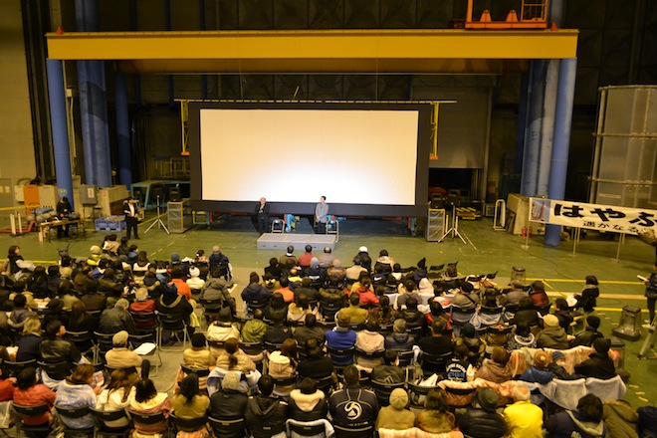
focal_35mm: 27
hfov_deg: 67.4
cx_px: 328
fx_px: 493
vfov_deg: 47.9
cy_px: 219
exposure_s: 1/40
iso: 1600
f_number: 3.5
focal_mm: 18
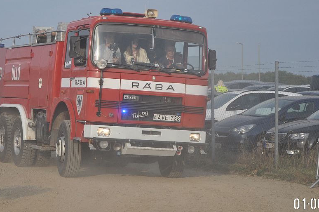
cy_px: 73
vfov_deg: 12.6
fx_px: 956
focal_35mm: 108
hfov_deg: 18.9
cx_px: 113
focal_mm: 52
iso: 400
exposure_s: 1/1250
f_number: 5
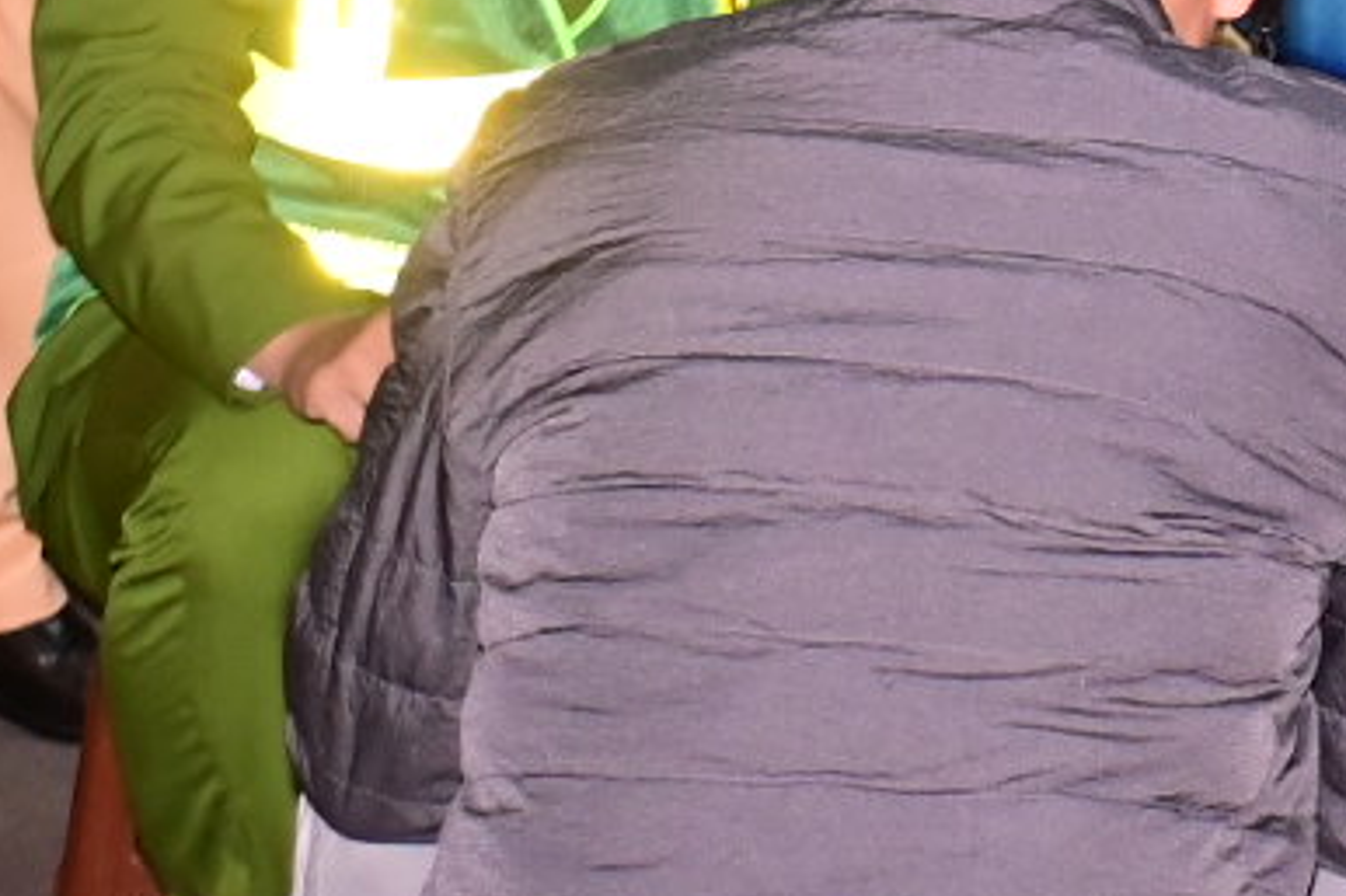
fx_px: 5643
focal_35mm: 151
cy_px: -683
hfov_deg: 13.1
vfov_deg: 8.7
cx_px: 1796
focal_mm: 24
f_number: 3.8
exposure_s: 1/200
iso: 1000
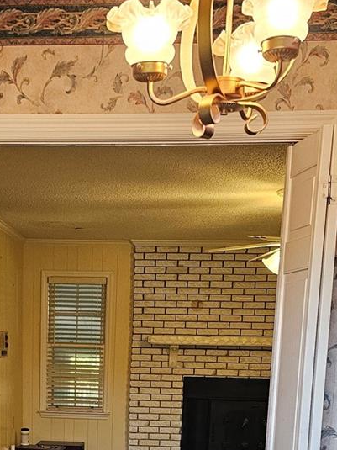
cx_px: 88
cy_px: 477
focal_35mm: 66
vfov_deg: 27.3
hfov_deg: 22.1
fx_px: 857
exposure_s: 1/120
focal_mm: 6.3
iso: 320
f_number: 1.7
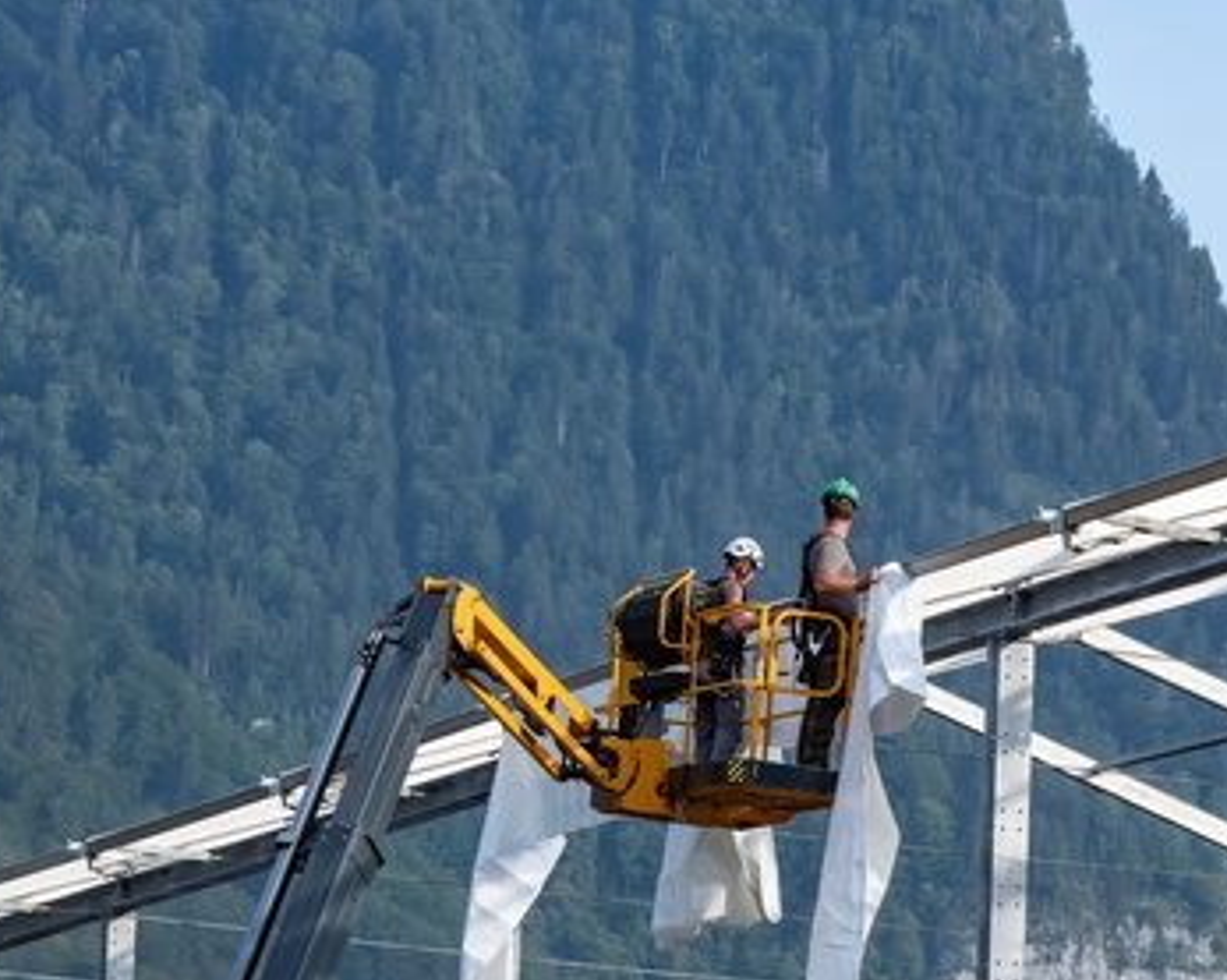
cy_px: 930
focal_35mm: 225
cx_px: 1291
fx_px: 8164
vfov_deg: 6.8
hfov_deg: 8.5
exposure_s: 1/640
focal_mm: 105
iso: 800
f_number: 10
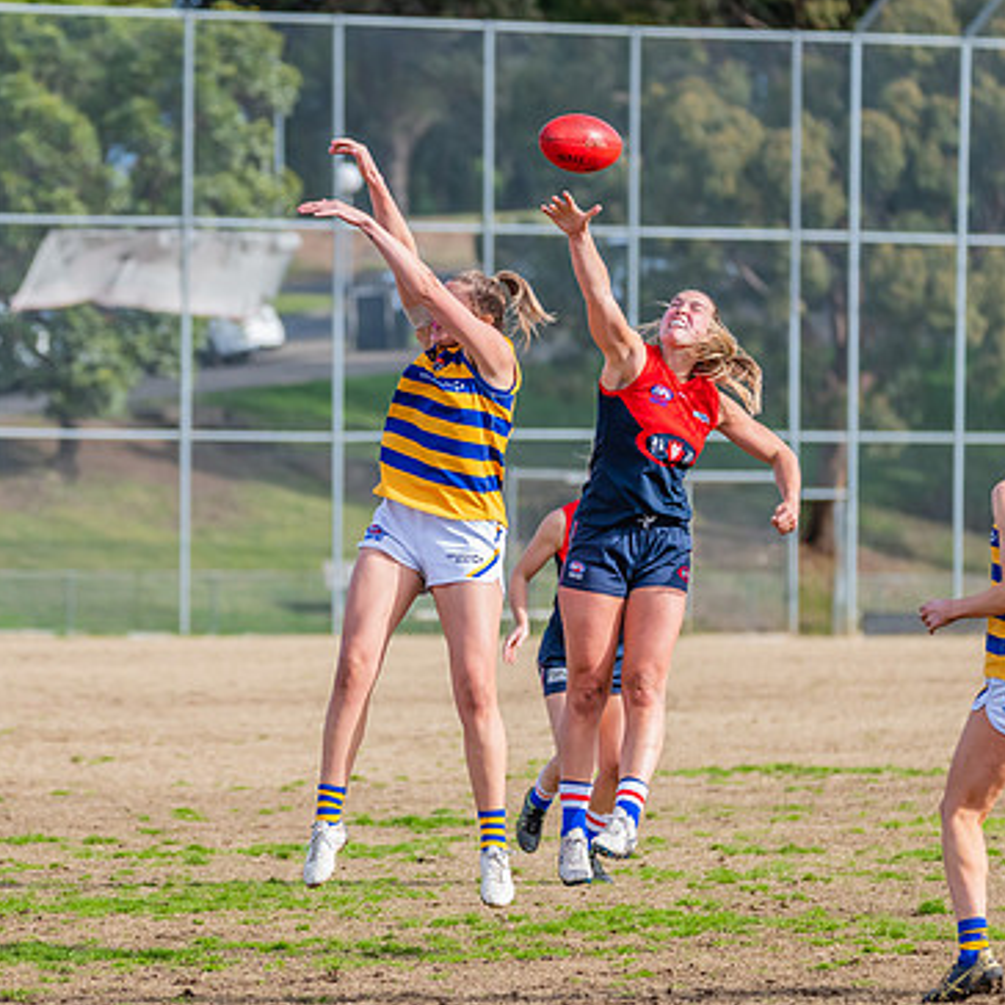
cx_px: 448
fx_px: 11726
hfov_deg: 4.9
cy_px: 545
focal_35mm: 357
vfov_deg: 4.9
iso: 800
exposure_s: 1/1600
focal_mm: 250
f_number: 7.1
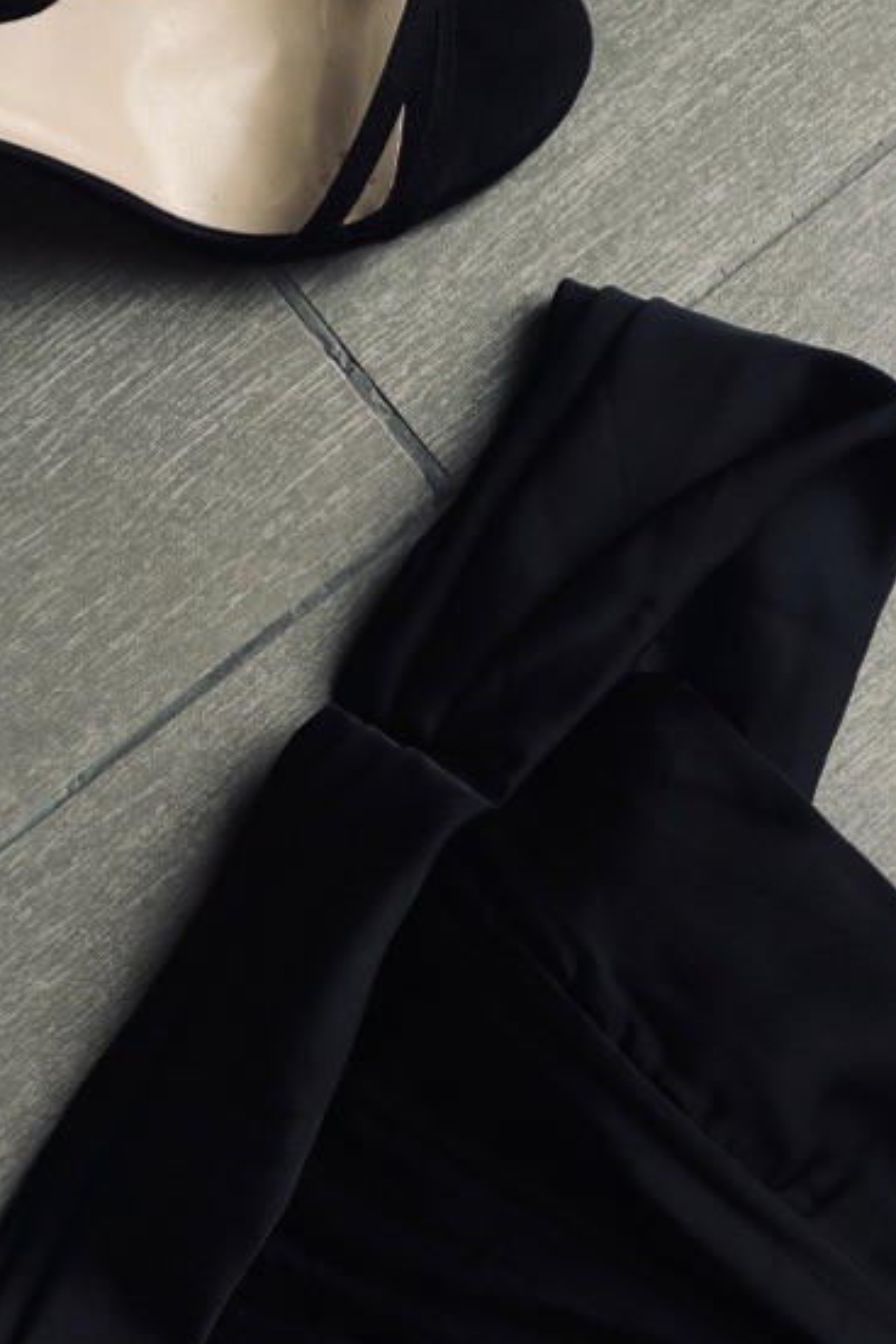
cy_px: 993
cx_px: 477
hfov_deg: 27.5
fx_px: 1829
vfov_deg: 39.4
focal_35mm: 49
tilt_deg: -86.3
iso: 32
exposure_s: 1/194
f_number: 1.8
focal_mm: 4.25
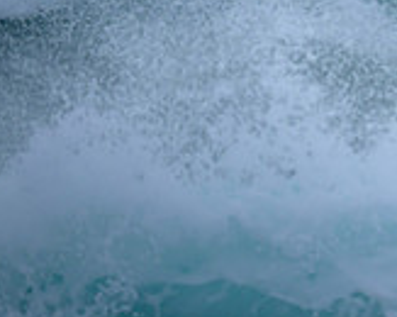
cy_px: -143
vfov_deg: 0.6
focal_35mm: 2725
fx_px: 31980
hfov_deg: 0.7
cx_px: 670
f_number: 6.3
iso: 800
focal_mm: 800
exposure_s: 1/2000
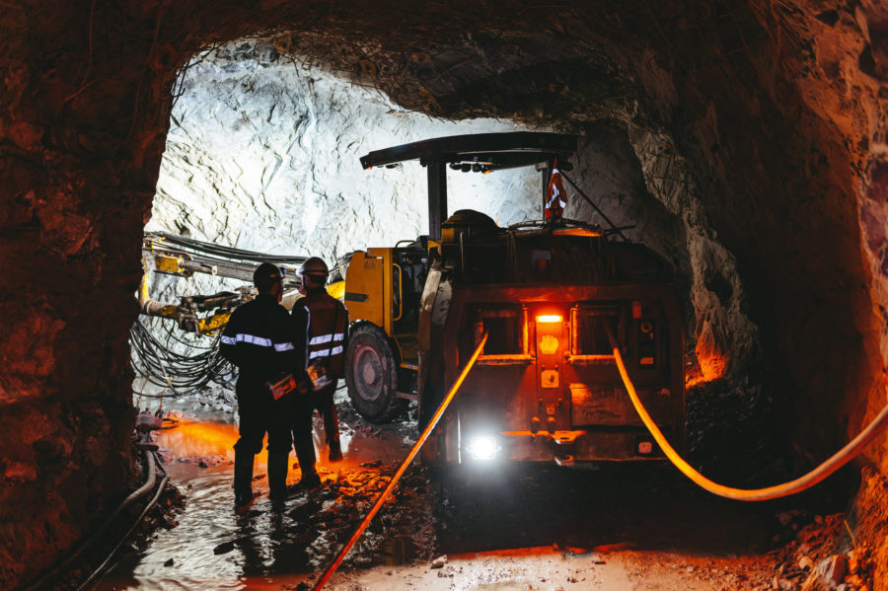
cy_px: 296
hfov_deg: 54.5
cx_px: 444
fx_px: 863
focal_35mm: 35
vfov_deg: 37.8
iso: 400
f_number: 2.5
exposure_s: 1/15
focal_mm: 35
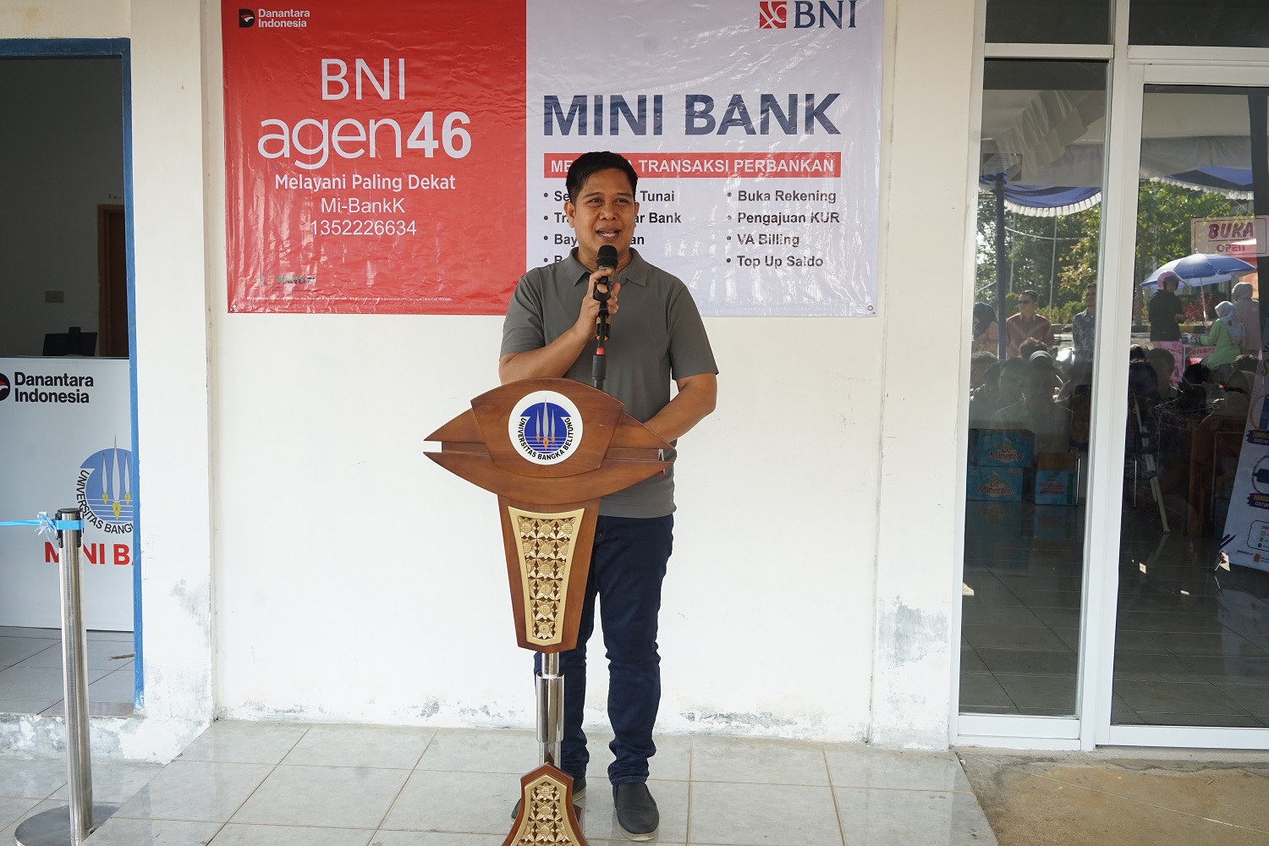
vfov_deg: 37.9
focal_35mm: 35
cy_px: 423
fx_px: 1234
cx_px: 634
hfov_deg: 54.4
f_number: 7.1
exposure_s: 1/125
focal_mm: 35
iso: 640
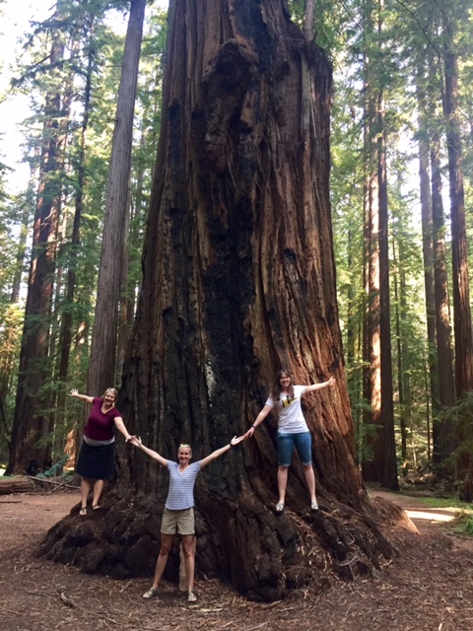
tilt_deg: +13.8
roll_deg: -1.7
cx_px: 236
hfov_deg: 48.2
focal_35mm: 29
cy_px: 316
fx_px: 528
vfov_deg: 61.7
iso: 50
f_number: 2.2
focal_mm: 4.15
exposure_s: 1/30
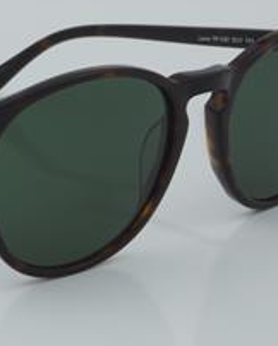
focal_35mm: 139
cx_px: 36
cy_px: 151
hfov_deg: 11.1
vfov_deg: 13.8
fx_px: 1427
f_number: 32
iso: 100
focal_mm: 50
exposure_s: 1/4
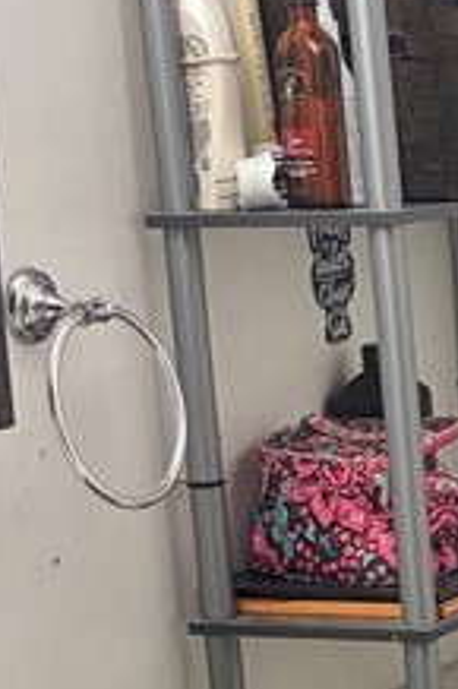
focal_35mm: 127
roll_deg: +1.0
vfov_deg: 15.9
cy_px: 638
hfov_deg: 10.1
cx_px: 843
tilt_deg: -14.7
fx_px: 2427
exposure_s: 1/60
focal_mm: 5.96
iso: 160
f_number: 1.6
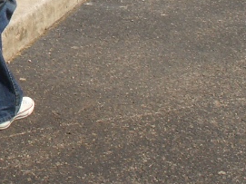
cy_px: -139
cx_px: -123
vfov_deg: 9.1
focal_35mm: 156
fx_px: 1108
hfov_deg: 12.1
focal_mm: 7.1
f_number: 5.6
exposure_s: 1/640
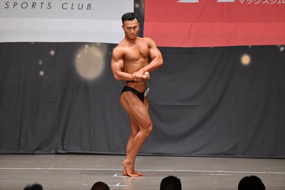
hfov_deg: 10.2
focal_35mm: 202
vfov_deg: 6.8
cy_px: 95
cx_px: 142
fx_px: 1598
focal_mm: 135
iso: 6400
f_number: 5.6
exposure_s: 1/400
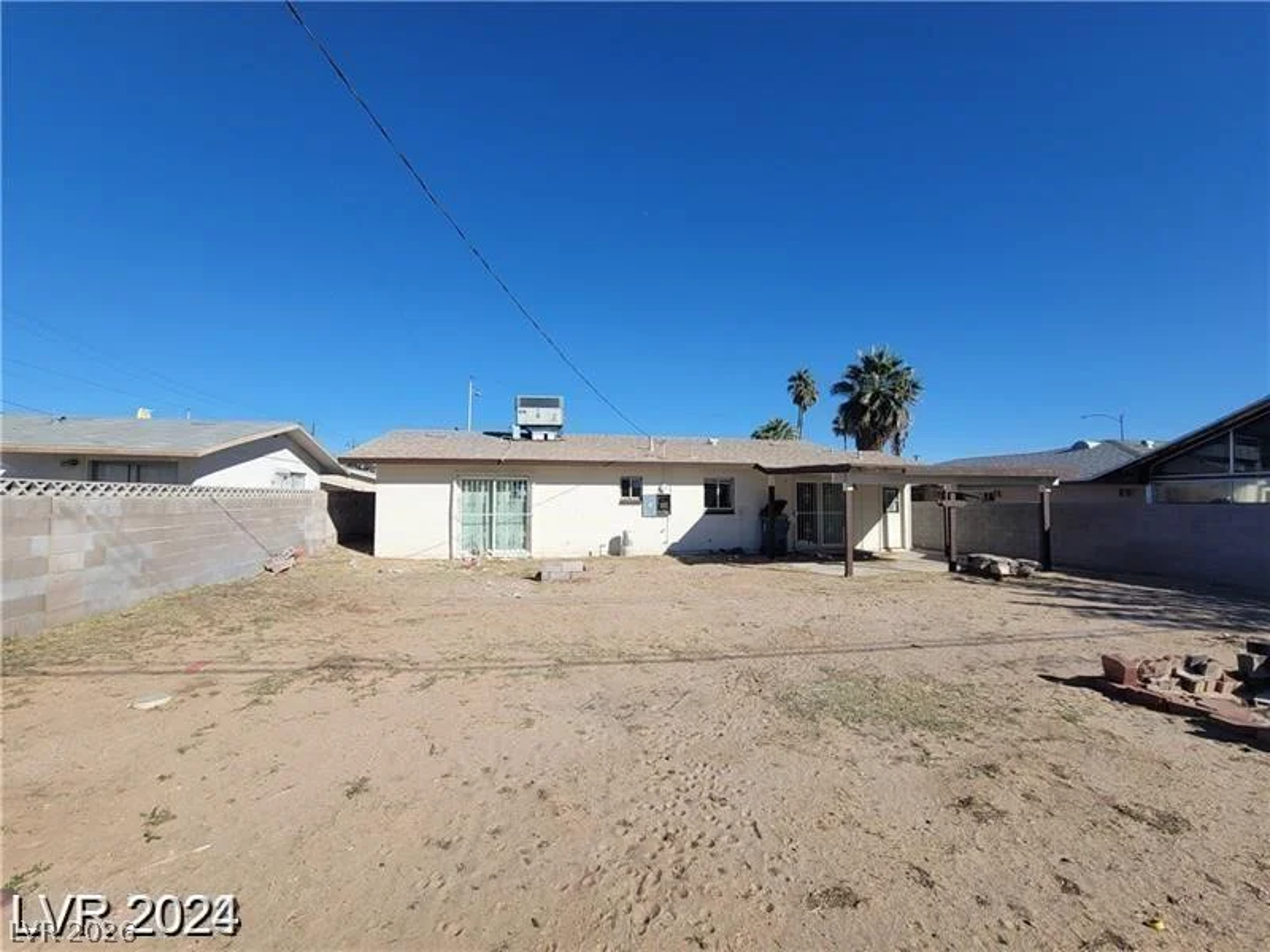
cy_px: 476
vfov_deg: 89.9
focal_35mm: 13
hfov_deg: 106.2
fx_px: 477
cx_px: 635
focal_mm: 2.2
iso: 64
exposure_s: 1/2456
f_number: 2.2
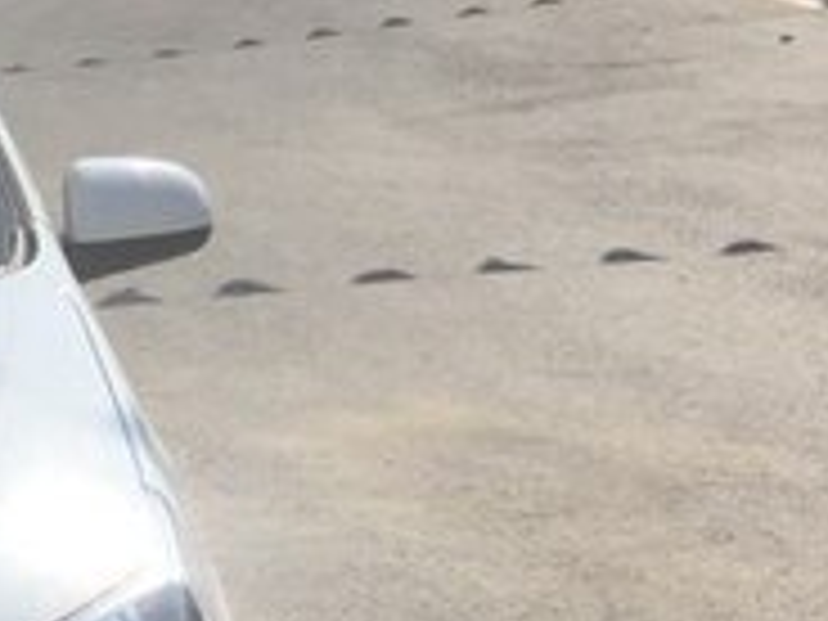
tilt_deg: -16.7
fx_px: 2488
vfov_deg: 13.9
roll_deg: +0.8
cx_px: -585
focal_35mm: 104
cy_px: 673
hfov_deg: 16.4
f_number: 2.2
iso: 32
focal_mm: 4.15
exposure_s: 1/3968
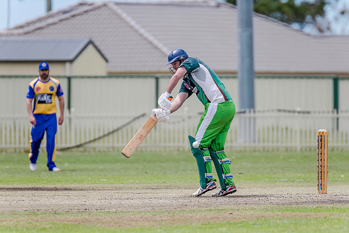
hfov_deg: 3.4
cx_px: 174
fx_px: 5818
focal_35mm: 600
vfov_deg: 2.3
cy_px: 116
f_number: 7.1
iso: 800
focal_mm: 600
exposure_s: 1/2500
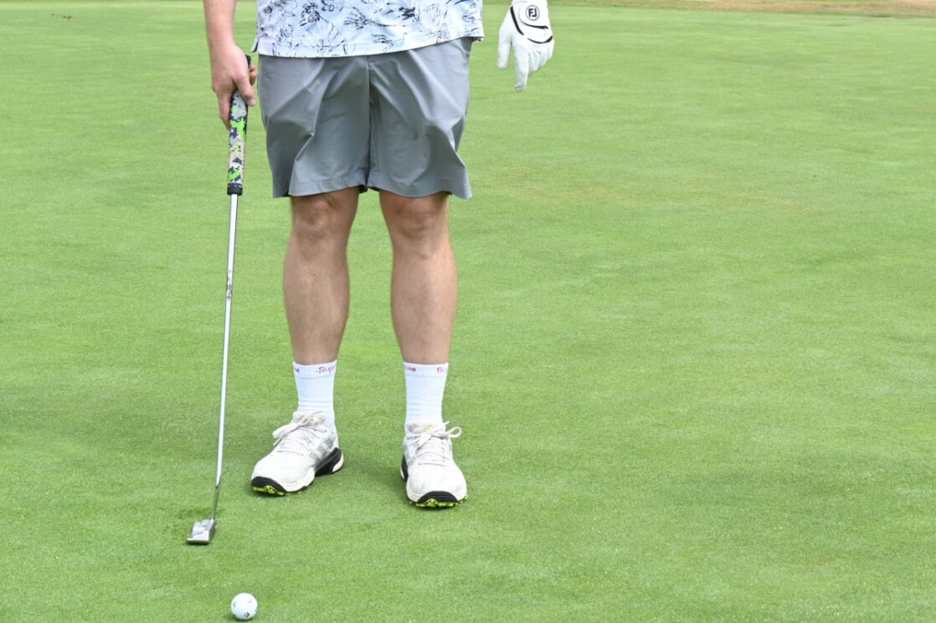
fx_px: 2625
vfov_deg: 13.3
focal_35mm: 101
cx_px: 432
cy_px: -33
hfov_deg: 20.2
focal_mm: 55
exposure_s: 1/100
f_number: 13
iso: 200
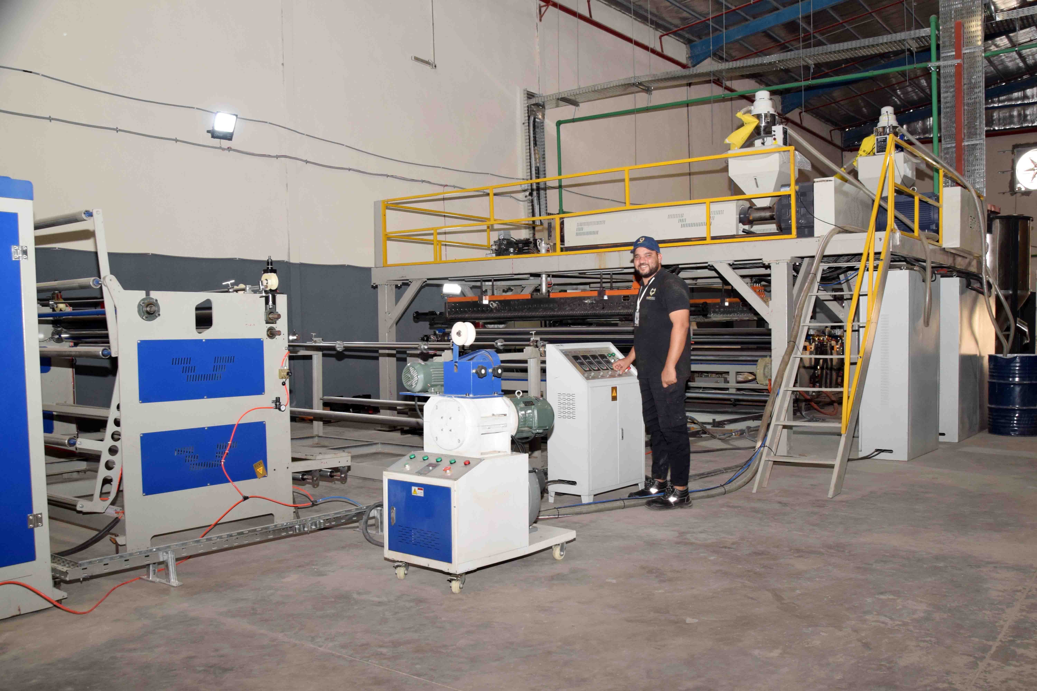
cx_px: 518
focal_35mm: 27
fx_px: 778
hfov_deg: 67.4
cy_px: 346
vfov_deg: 47.9
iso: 500
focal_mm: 18
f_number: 7.1
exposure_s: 1/125
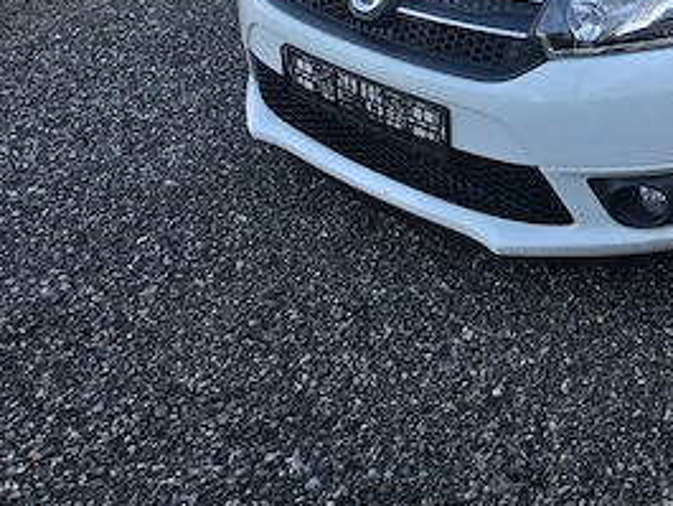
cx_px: 721
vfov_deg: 26.1
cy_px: -36
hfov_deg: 32.8
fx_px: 1011
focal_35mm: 52
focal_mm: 6.5
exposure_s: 1/2572
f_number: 1.4
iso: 64
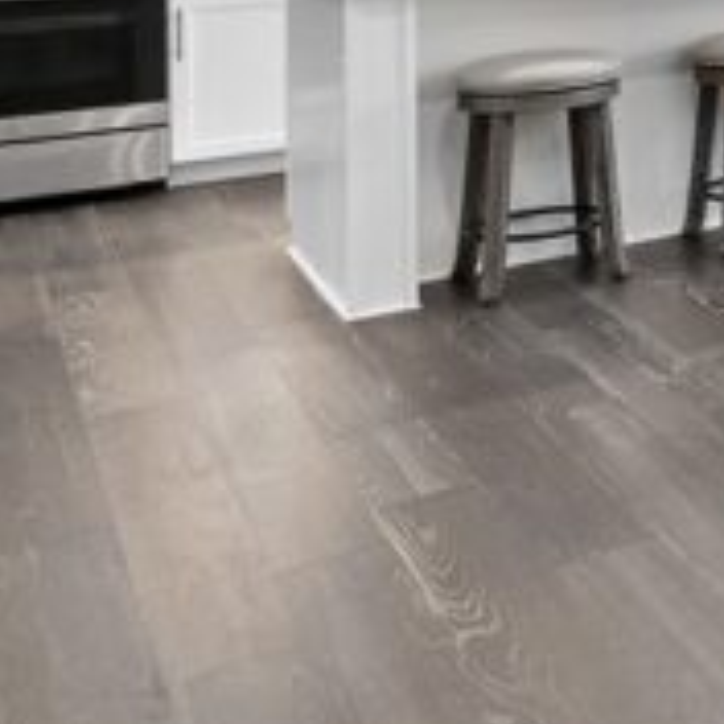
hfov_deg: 17.9
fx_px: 1372
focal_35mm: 58
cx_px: 1510
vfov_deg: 26.2
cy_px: -158
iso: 400
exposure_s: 1/3
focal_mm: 10
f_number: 8
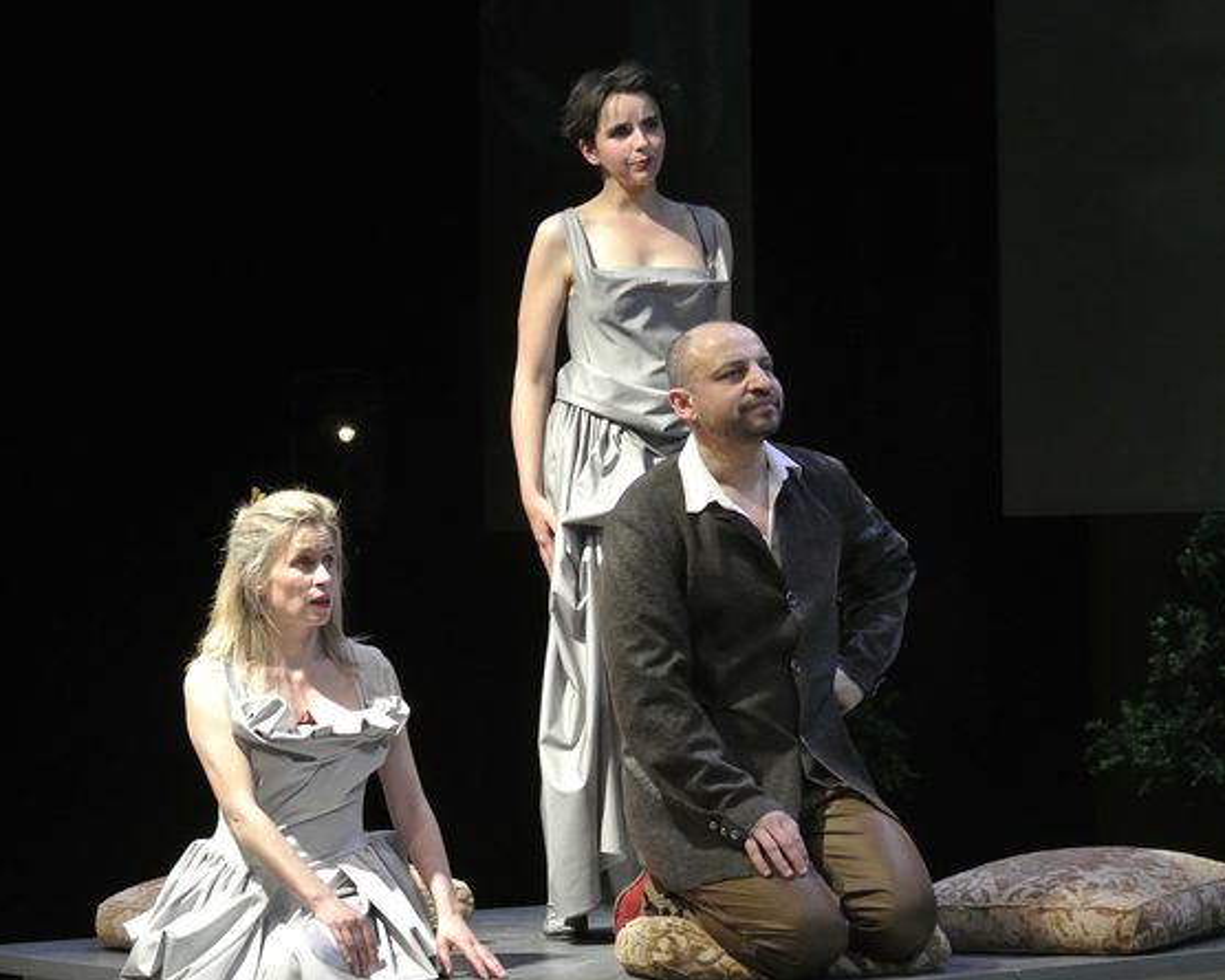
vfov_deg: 13.0
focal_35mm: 119
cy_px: 567
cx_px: 758
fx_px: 4315
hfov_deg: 16.1
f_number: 3.8
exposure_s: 1/80
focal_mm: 32.8
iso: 800
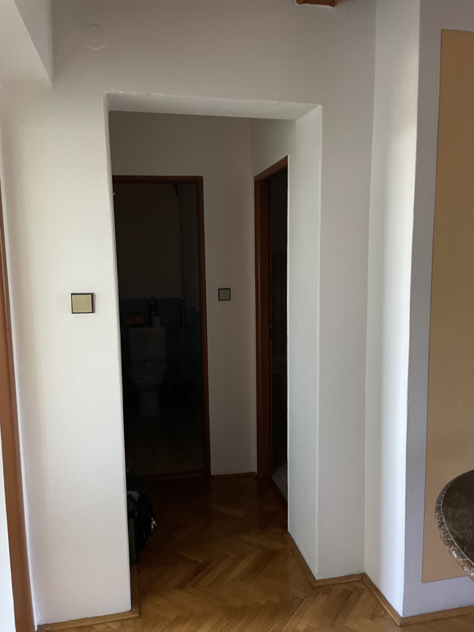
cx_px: 237
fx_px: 475
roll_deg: +0.3
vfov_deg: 67.3
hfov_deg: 53.1
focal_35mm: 26
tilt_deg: -6.5
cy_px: 316
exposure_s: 1/40
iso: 500
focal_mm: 4.2
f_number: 1.6
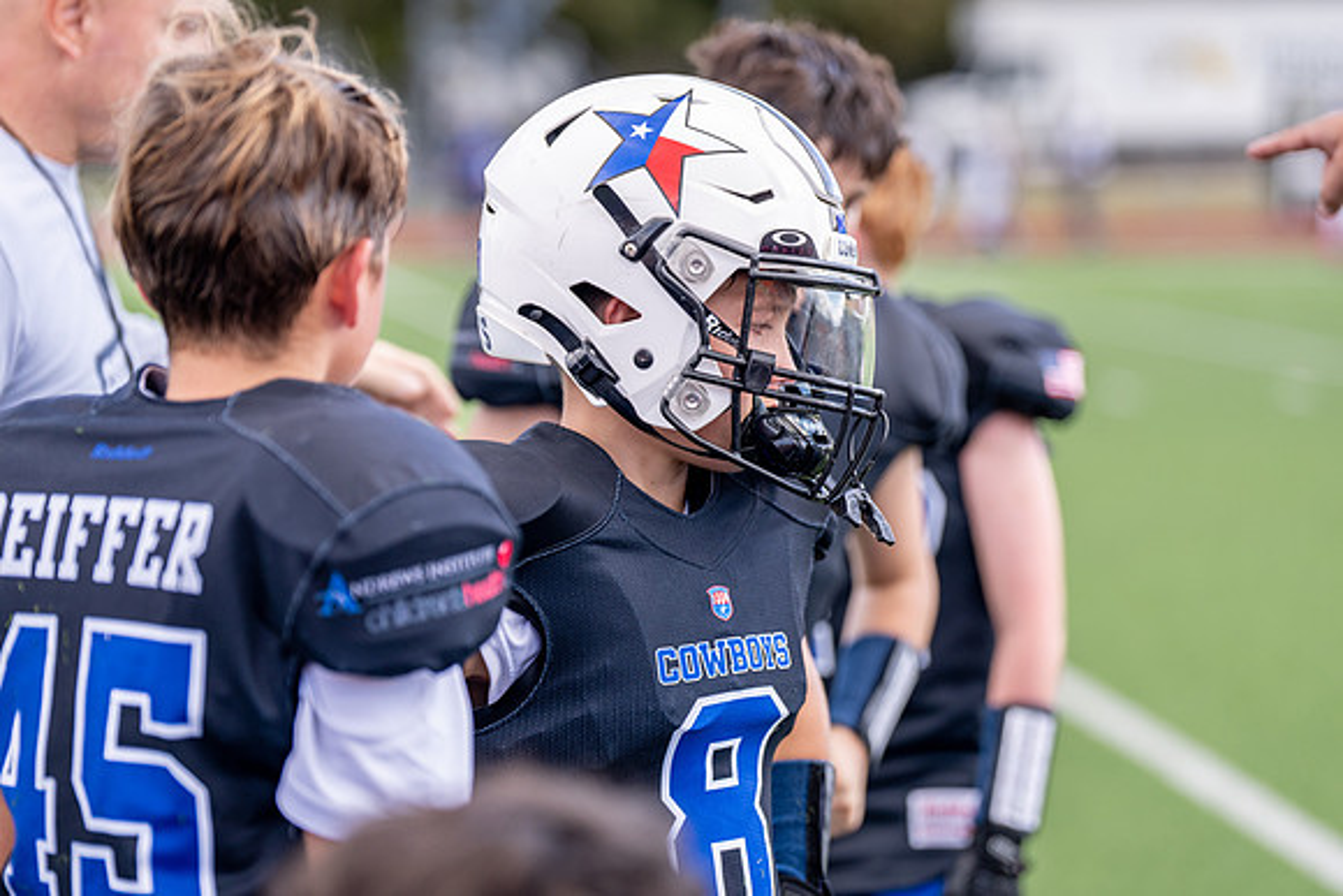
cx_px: 617
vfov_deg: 10.2
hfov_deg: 15.2
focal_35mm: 135
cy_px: 417
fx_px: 5033
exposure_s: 1/1600
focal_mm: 124
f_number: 2.8
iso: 320
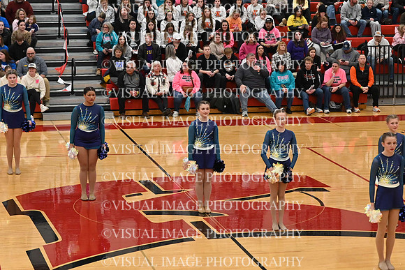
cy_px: 135
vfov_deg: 13.0
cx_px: 202
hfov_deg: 19.5
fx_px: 1181
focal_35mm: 105
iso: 6400
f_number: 4
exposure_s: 1/400
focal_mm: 70
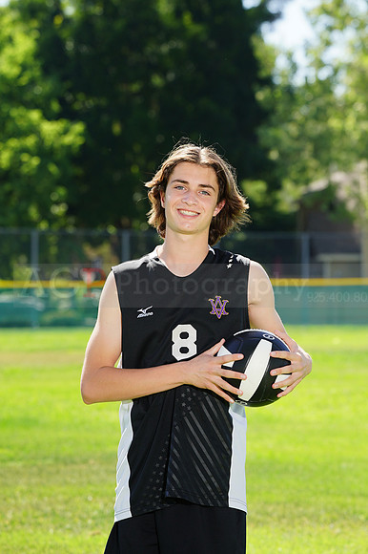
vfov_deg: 9.0
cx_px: 184
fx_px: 3515
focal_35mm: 229
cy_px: 277
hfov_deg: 6.0
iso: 200
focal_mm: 229
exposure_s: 1/200
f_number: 10
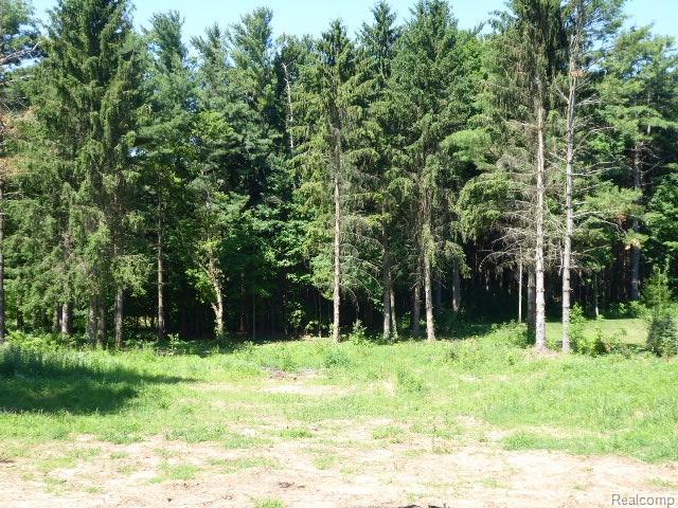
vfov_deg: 27.5
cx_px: 339
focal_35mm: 53
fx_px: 1038
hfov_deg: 36.2
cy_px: 254
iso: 80
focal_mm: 9
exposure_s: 1/160
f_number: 4.1
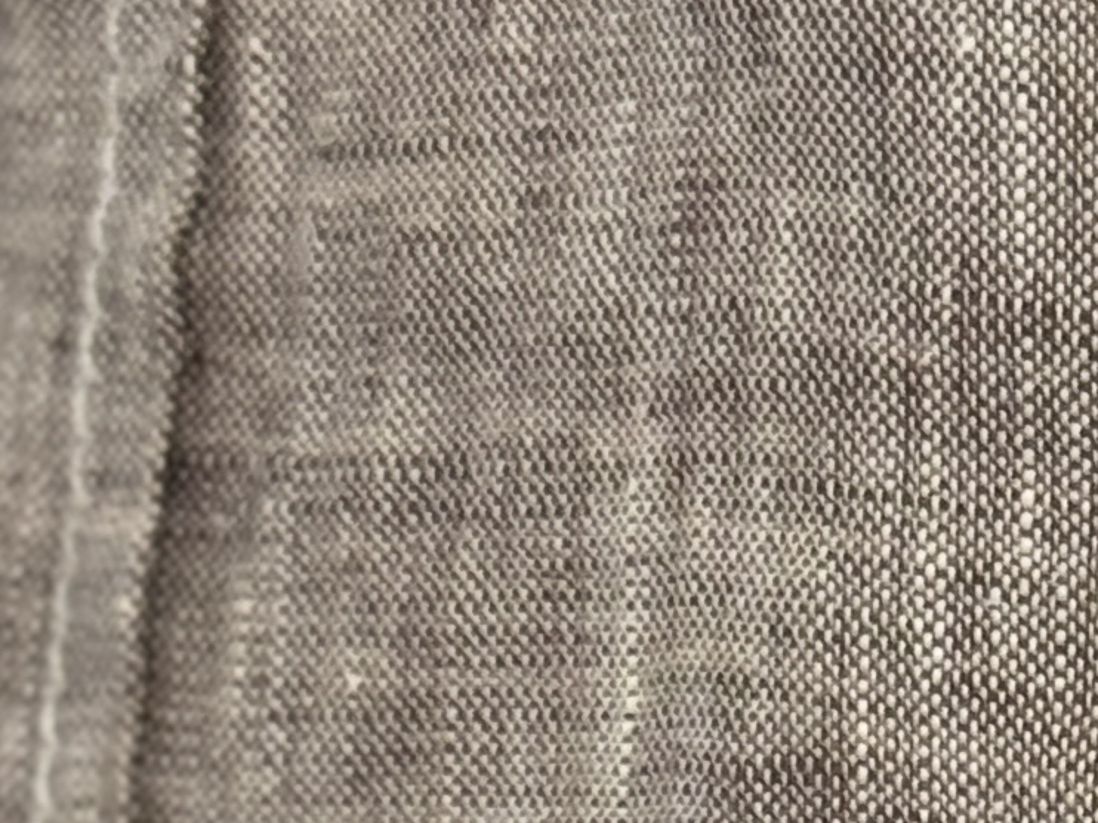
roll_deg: +0.2
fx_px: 8276
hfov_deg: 7.4
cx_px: 2048
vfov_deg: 5.6
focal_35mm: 261
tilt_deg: -13.4
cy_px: 1647
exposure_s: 1/68
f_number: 1.78
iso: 100
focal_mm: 6.76
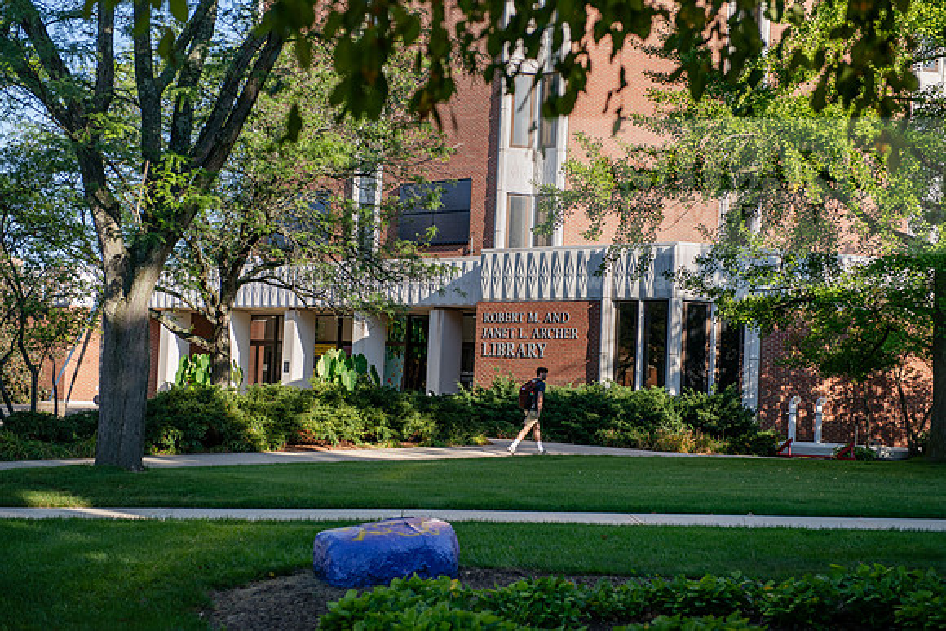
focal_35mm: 62
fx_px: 1630
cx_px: 473
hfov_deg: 32.4
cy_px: 316
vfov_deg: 21.9
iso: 100
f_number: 4
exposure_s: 1/400
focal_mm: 62
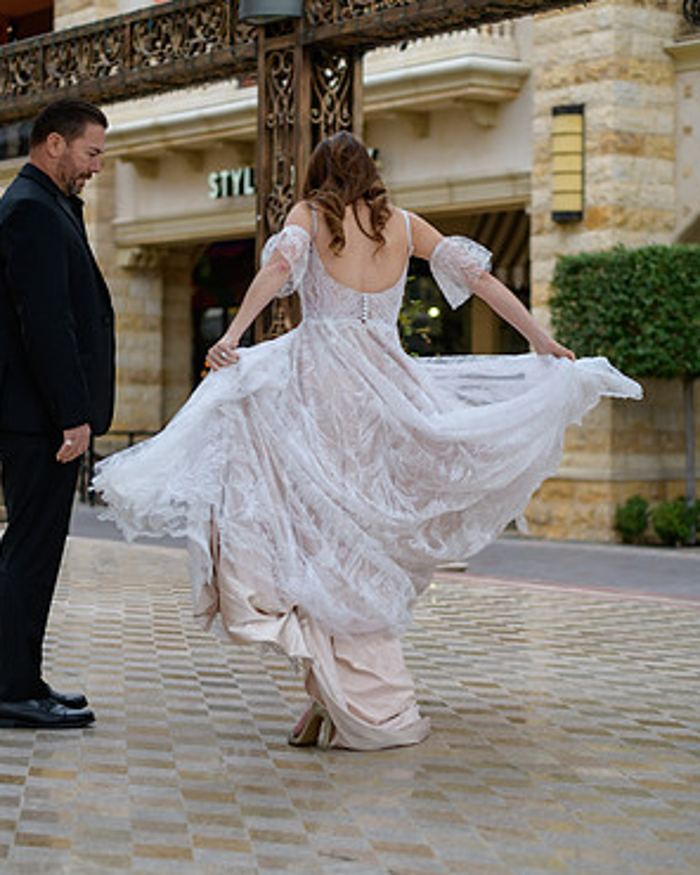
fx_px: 2072
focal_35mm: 80
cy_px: 411
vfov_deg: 23.8
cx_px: 350
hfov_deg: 19.2
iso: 160
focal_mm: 70
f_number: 2.8
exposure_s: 1/640
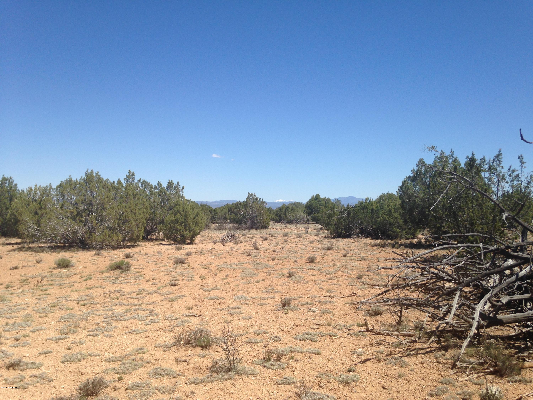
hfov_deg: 55.4
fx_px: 508
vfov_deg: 42.9
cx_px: 266
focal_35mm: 33
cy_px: 200
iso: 50
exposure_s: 1/1808
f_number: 2.4
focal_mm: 4.12
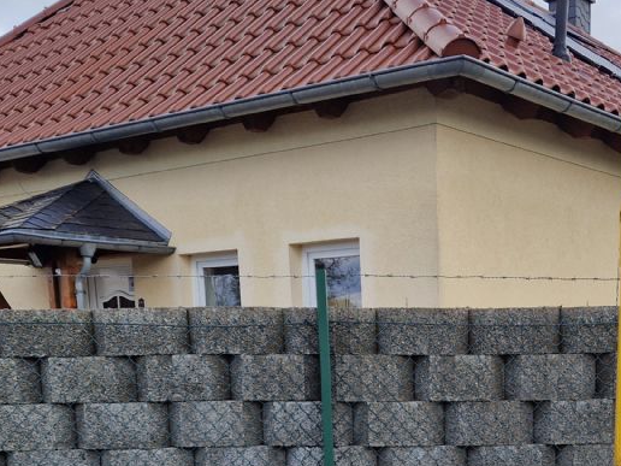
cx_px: 475
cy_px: 518
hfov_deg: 33.0
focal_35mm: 57
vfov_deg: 23.9
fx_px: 1023
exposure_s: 1/764
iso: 50
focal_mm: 5.4
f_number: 1.8
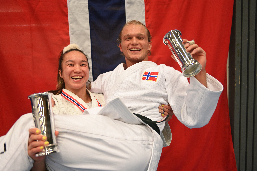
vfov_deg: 38.8
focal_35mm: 34
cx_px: 128
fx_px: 243
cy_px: 86
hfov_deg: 55.8
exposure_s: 1/125
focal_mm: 34
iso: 450
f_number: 2.8
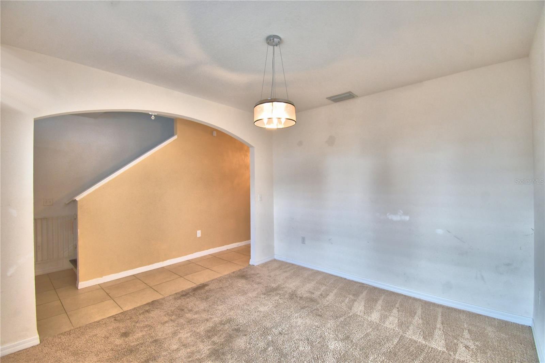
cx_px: 272
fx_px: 227
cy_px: 182
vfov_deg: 77.3
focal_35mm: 15
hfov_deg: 100.4
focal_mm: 10
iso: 400
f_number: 4.5
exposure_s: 1/60
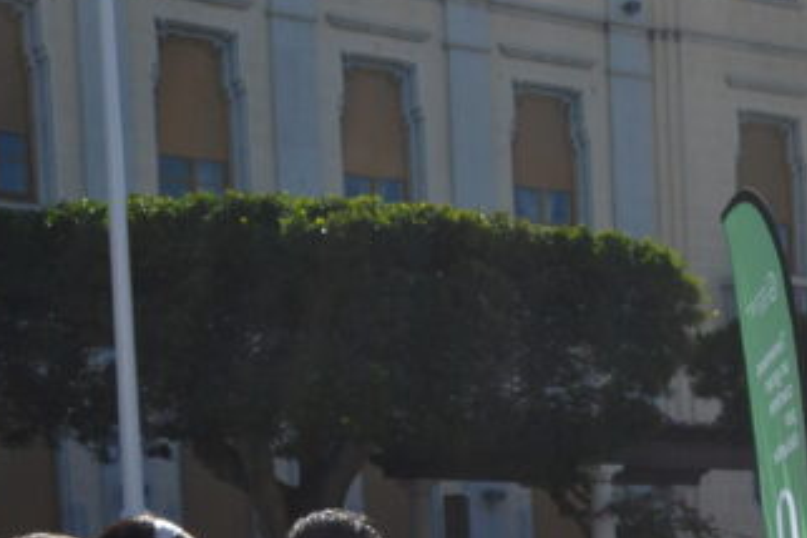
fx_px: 2578
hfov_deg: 16.8
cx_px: 1053
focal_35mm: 115
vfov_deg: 11.4
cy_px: 821
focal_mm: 24
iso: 400
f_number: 6.3
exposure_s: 1/1600
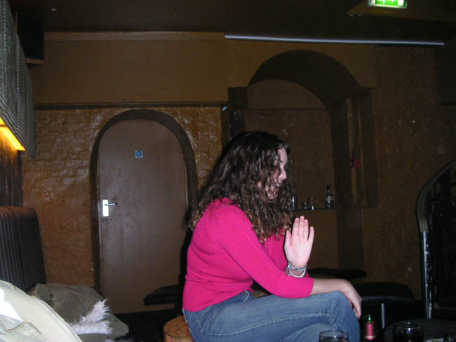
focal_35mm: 38
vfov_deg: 37.7
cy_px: 171
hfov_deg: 49.0
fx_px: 501
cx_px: 228
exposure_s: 1/45
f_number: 2.8
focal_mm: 6
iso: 160
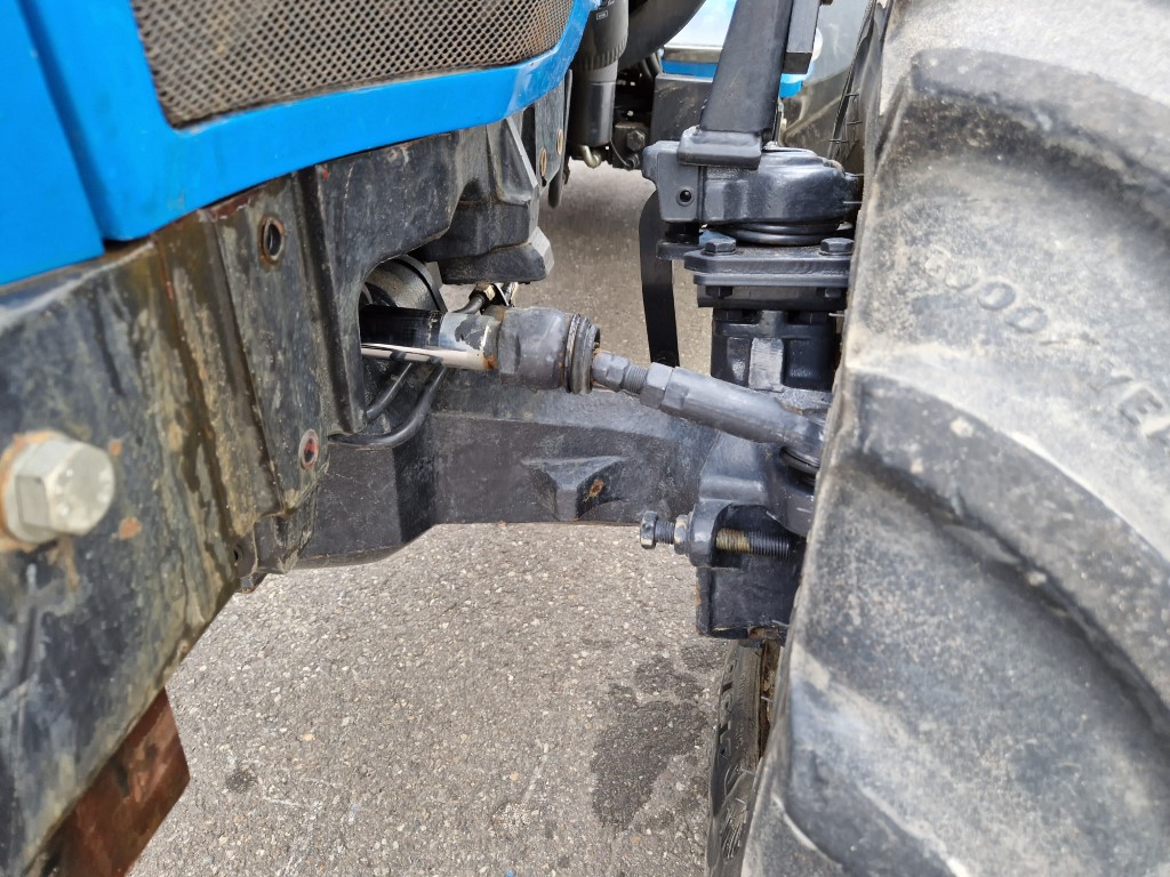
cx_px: 585
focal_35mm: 23
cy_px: 438
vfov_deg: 58.9
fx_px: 777
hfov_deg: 73.9
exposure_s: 1/180
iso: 50
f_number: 1.8
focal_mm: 5.4
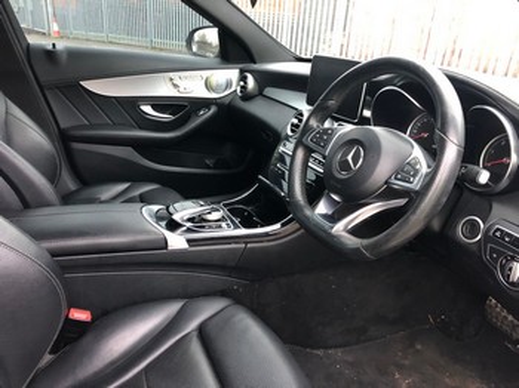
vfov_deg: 49.7
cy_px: 194
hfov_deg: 63.5
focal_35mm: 28
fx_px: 420
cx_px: 260
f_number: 1.8
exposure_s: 1/11
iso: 100
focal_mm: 4
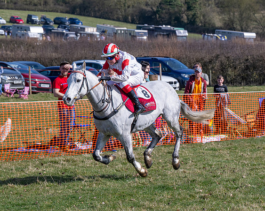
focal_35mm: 163
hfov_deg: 11.8
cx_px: 172
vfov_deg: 9.5
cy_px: 116
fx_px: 1280
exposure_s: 1/1600
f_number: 5
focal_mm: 75
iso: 200
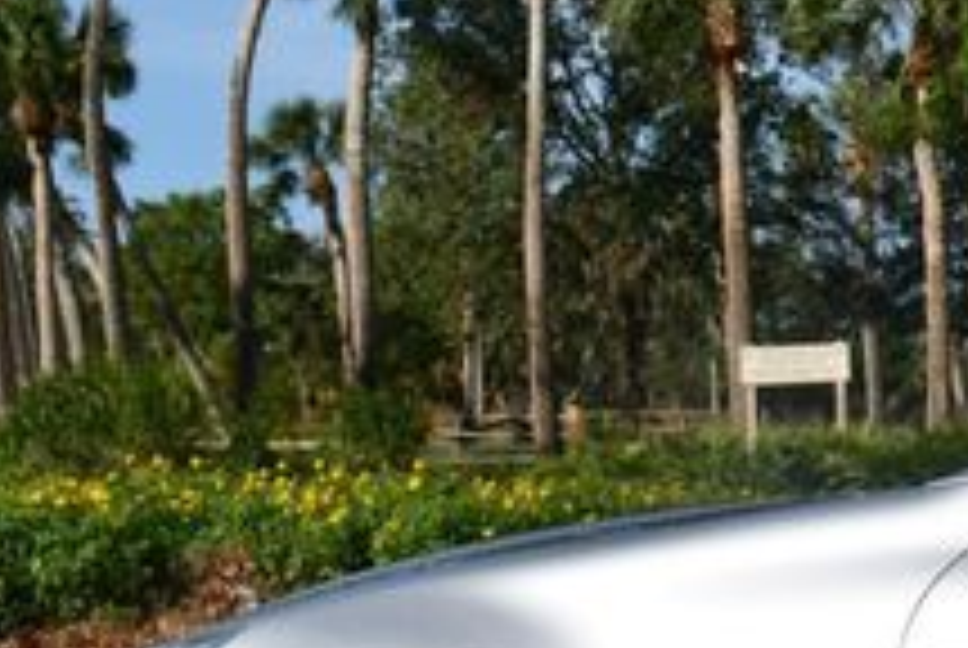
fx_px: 3850
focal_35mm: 143
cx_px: 1333
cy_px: 342
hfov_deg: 13.7
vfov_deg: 9.6
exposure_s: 1/400
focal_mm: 24
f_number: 10
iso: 100
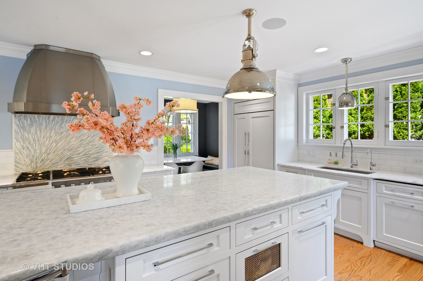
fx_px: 217
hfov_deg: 88.5
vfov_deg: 65.9
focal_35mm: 18
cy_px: 140
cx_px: 212
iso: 200
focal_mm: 18.5
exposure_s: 1/2
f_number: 8
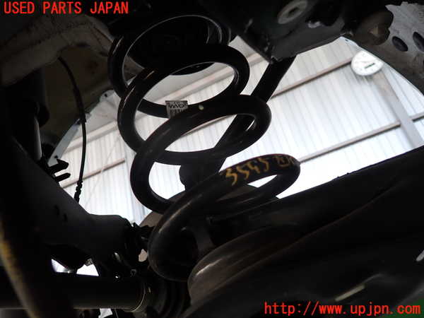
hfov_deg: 69.4
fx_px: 306
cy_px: 159
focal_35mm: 25
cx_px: 212
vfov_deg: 54.9
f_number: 2
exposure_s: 1/125
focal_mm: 4.5
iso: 160
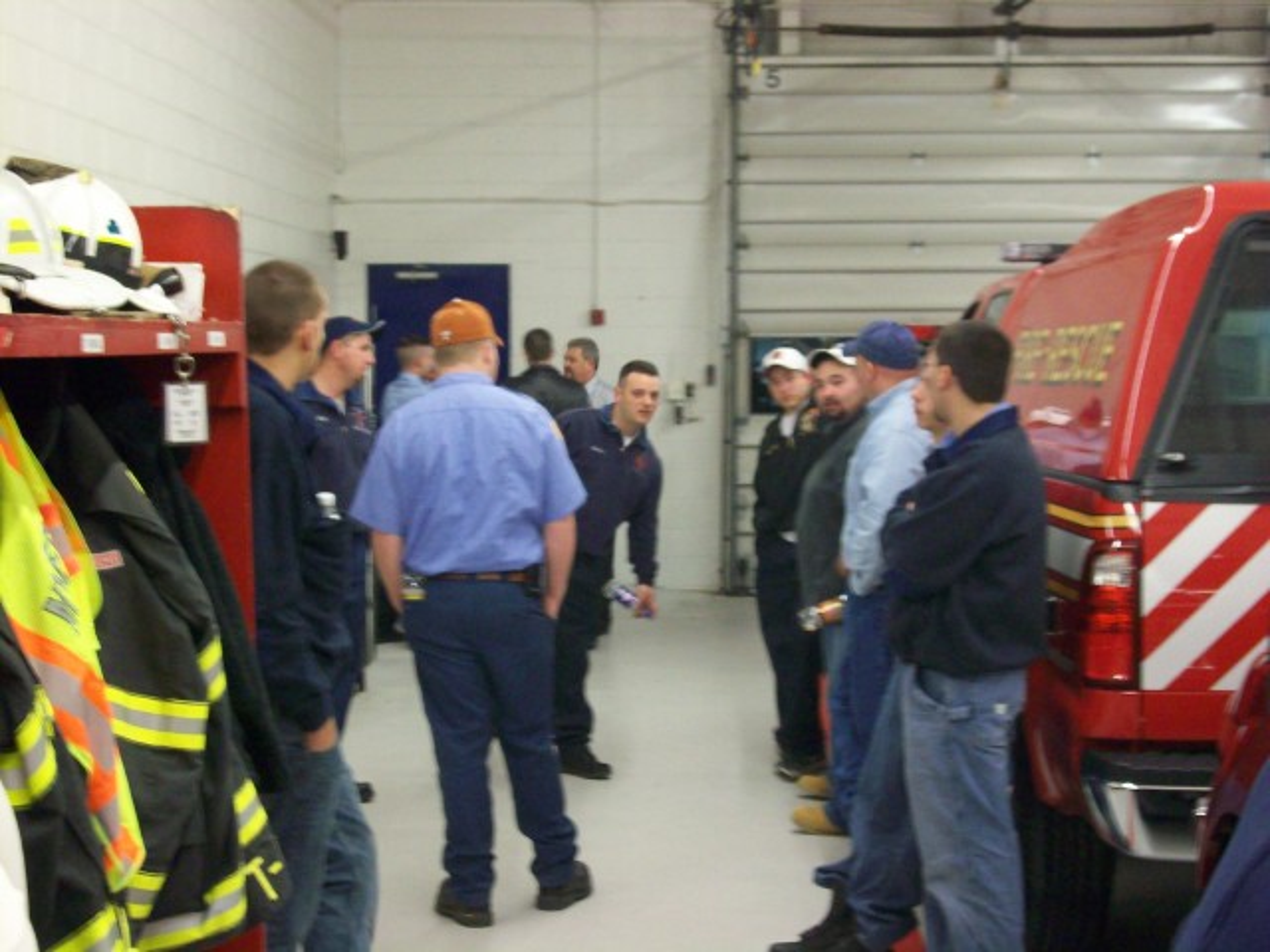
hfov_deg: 30.3
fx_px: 2348
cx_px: 635
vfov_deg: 22.9
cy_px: 476
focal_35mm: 64
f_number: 3.8
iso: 200
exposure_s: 1/8
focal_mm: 10.7
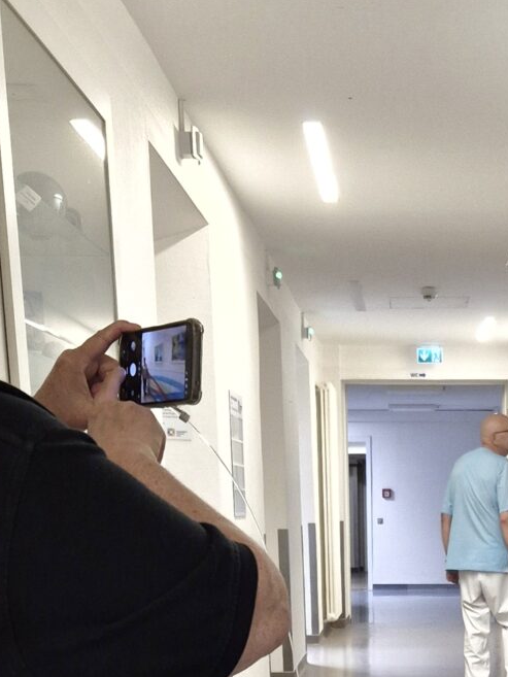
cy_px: 859
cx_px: 429
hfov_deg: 20.7
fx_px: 1369
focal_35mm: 70
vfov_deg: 24.5
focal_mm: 5.4
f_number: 1.8
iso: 400
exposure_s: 1/100
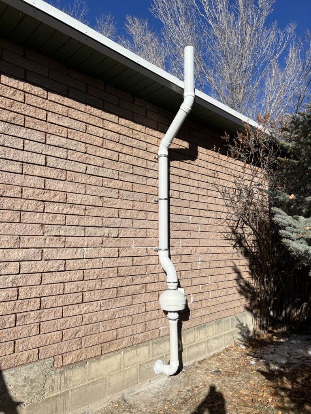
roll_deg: +1.8
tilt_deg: +5.7
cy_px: 207
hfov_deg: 53.1
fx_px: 311
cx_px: 156
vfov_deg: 67.3
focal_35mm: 26
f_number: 1.5
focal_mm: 5.7
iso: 50
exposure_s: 1/6993
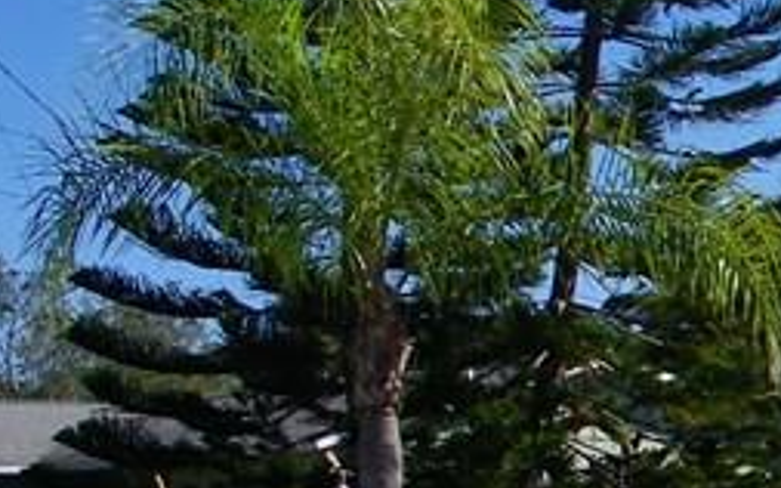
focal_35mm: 120
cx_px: 1259
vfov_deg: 10.8
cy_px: 544
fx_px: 2554
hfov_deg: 15.6
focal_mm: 5
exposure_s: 1/320
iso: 80
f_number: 7
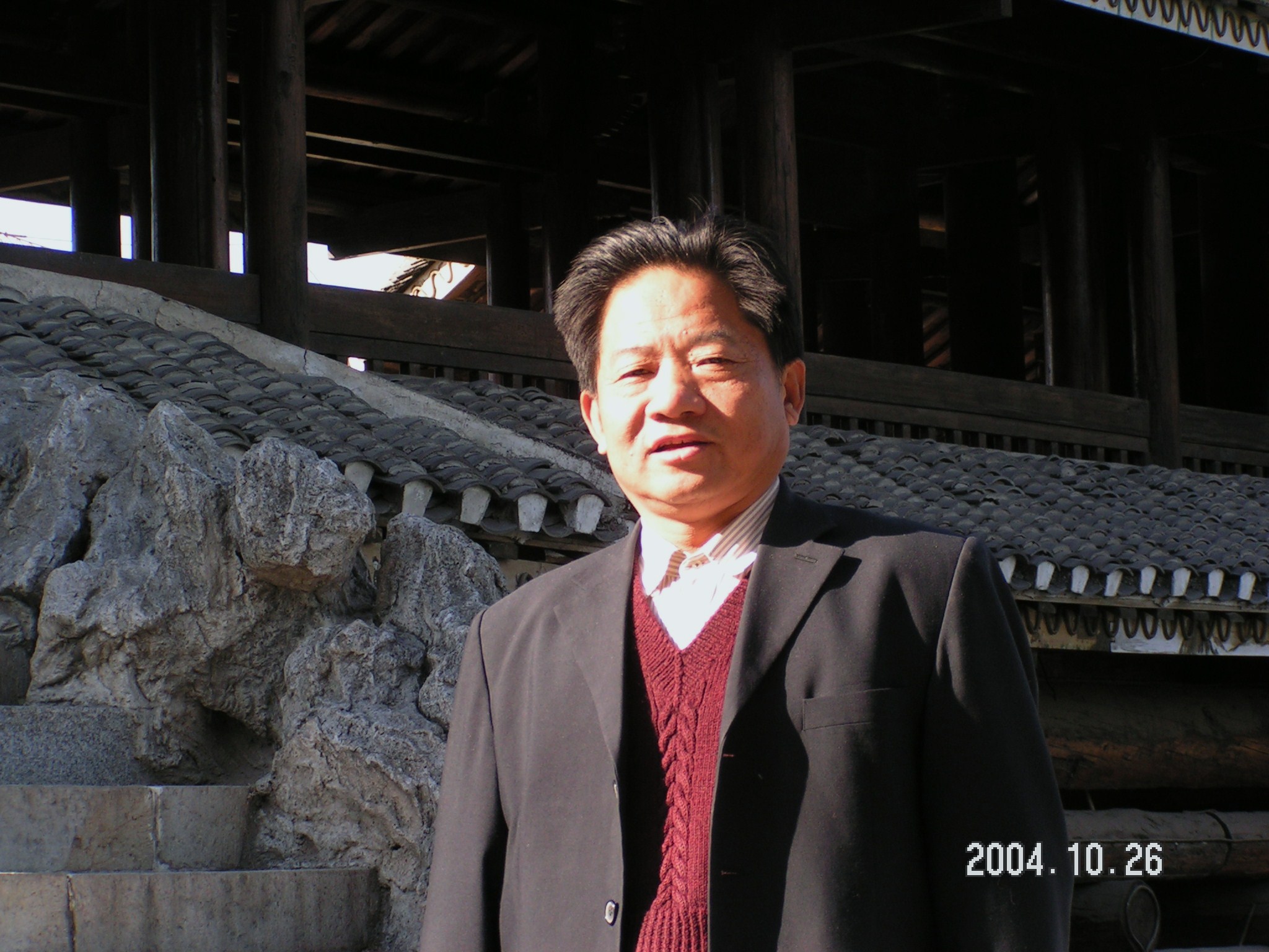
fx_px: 4362
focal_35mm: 119
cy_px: 476
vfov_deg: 12.5
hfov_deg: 16.6
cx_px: 634
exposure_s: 1/125
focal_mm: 18.2
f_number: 4.5
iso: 50
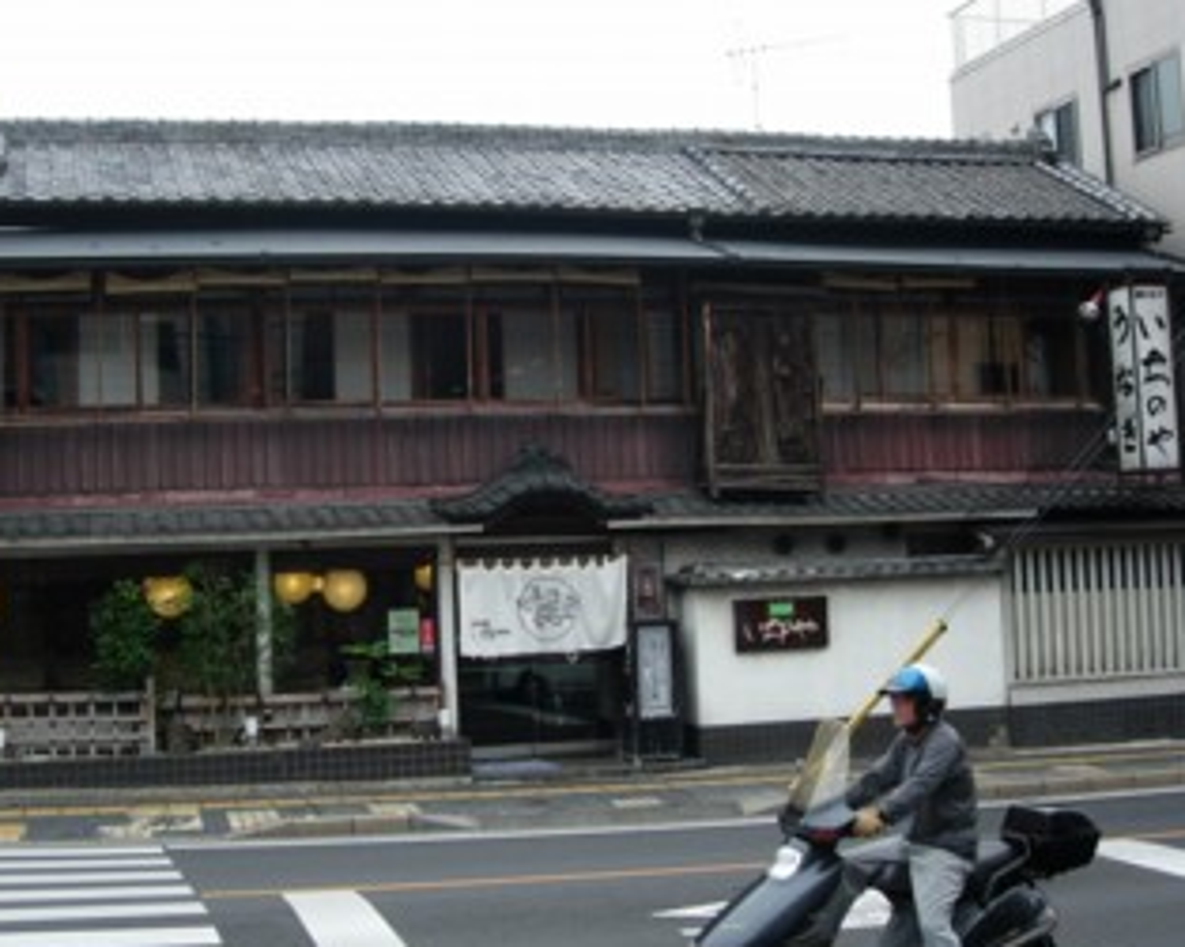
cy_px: 445
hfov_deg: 36.6
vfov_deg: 29.7
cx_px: 532
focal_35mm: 51
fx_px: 1788
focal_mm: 8.5
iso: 64
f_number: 2.9
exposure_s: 1/264
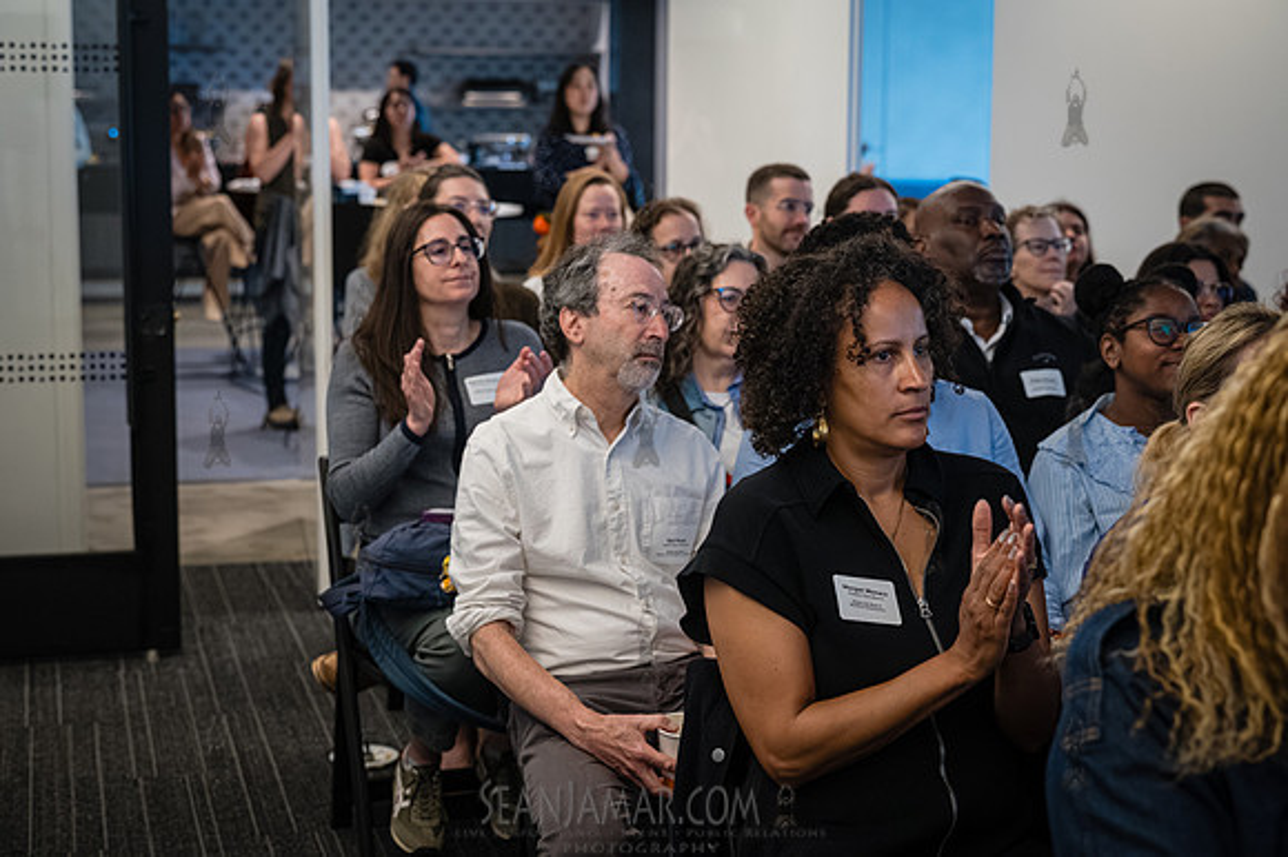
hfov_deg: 35.1
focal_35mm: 57
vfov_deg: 23.8
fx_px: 2038
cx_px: 644
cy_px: 428
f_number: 4
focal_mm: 57
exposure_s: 1/250
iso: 5000
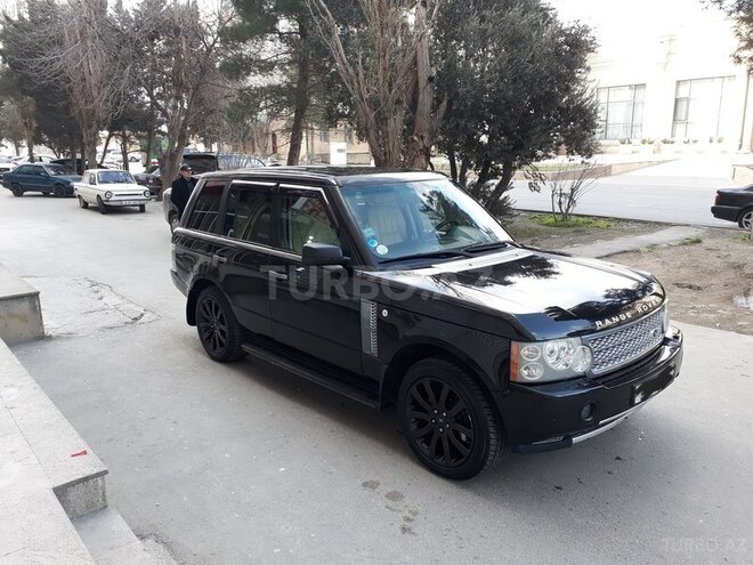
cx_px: 376
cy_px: 282
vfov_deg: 51.4
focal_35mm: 27
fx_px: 587
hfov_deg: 65.3
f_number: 1.9
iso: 50
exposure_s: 1/100
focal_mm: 3.6
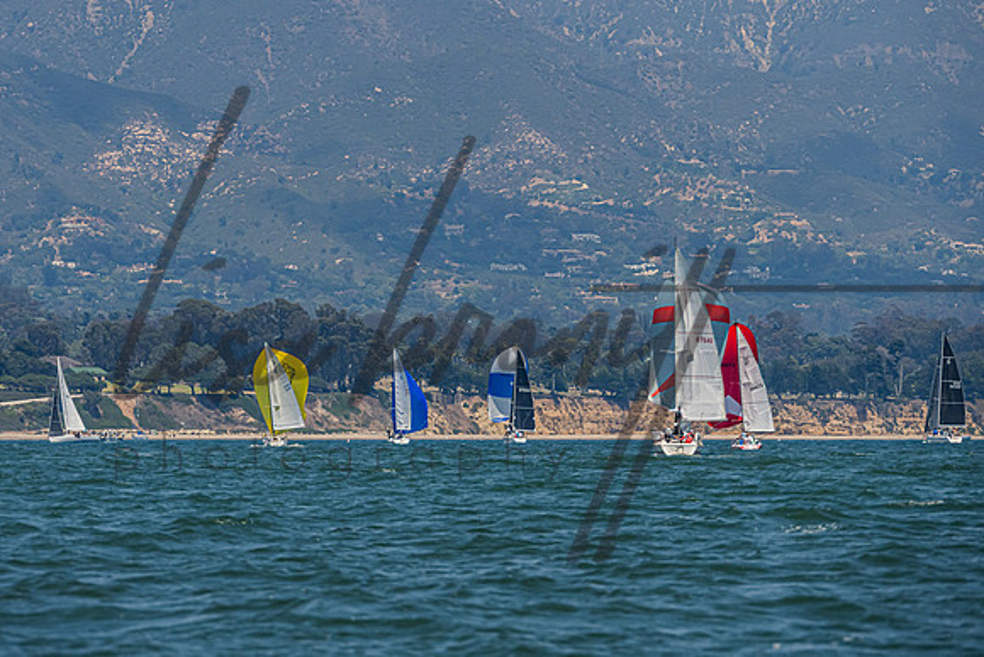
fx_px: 8271
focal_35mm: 303
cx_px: 422
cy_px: 241
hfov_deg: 6.8
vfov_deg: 4.5
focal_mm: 220
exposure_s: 1/2500
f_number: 8
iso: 400
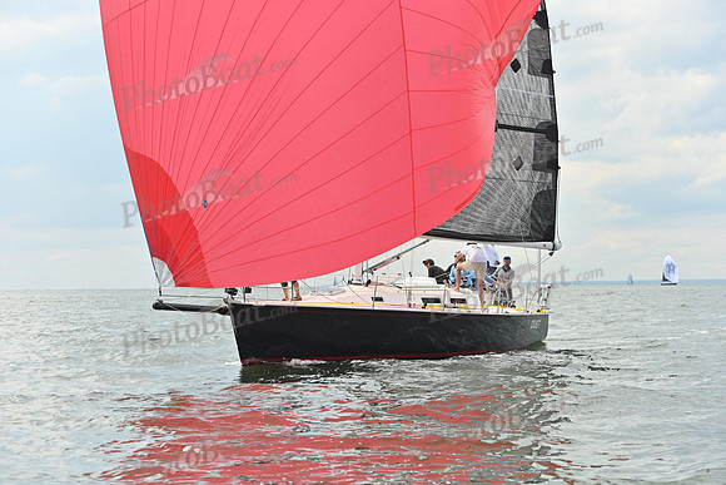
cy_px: 242
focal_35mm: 78
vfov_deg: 17.5
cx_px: 363
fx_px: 1573
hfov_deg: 26.0
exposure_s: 1/1600
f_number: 5.6
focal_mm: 78
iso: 320
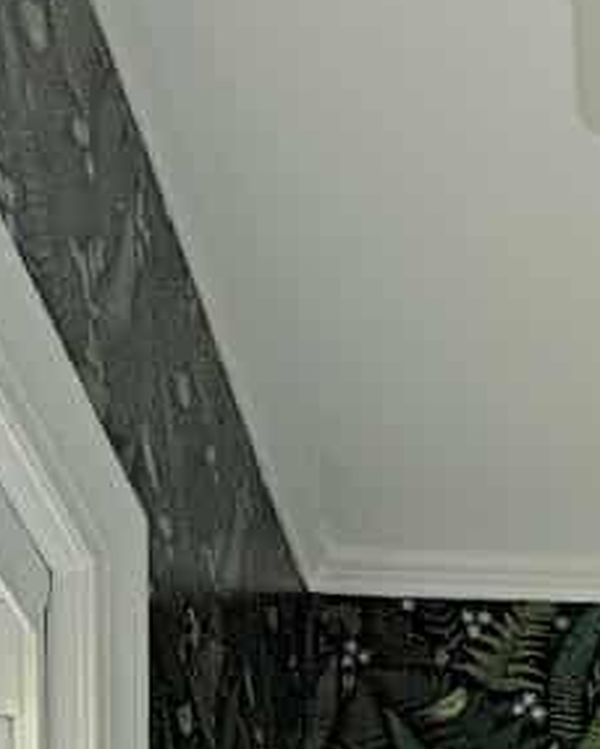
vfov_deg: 16.2
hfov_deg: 20.2
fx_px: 1575
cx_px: 718
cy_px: 1681
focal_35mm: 71
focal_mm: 1.6
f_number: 1.8
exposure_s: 1/60
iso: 400
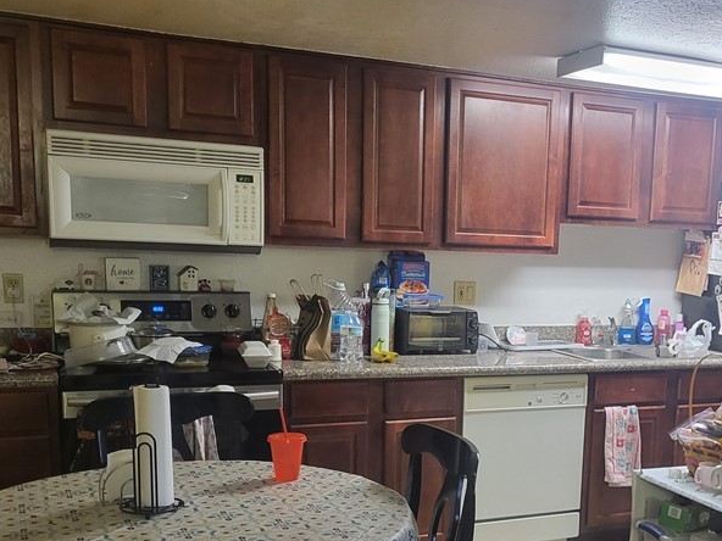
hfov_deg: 41.3
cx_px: 506
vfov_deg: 31.5
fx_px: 939
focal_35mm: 45
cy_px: 413
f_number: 1.8
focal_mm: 5.4
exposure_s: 1/40
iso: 320
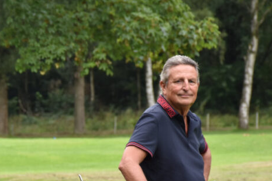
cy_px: 181
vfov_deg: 3.7
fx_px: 2795
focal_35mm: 370
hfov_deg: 5.6
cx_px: 53
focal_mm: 112
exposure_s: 1/250
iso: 400
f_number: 8
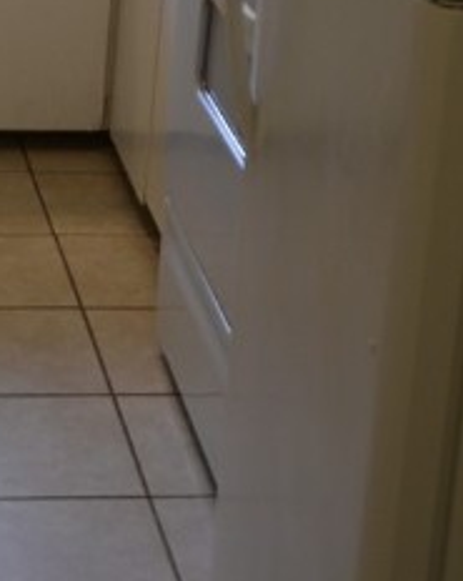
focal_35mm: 121
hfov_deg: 12.4
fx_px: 2077
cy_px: -15
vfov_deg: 15.6
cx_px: -98
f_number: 4.2
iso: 400
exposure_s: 1/60
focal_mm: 26
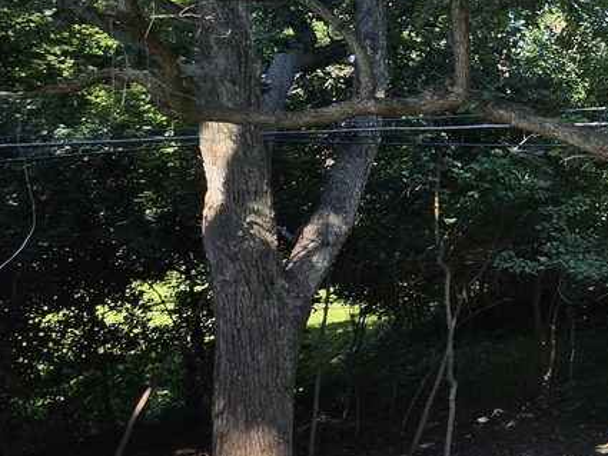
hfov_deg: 28.5
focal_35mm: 44
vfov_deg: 32.3
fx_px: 773
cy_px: 117
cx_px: 904
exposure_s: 1/917
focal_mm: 2.2
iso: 100
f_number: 2.2
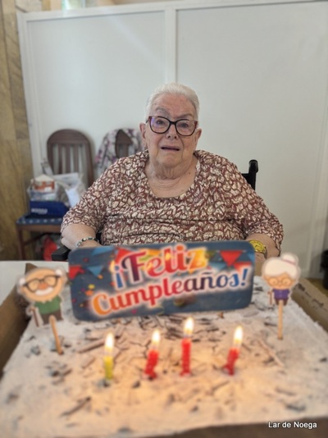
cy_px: 219
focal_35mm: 26
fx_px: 329
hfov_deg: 53.0
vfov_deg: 67.3
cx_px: 164
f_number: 1.6
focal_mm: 5.96
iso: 100
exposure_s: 1/50
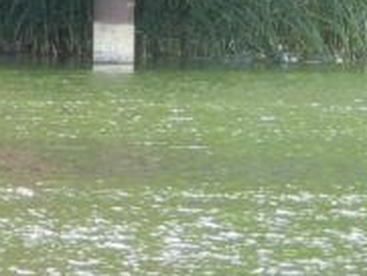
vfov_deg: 1.0
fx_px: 15298
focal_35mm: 1442
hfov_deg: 1.4
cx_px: -99
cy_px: -284
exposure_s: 1/125
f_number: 4.5
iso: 160
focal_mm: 45.8
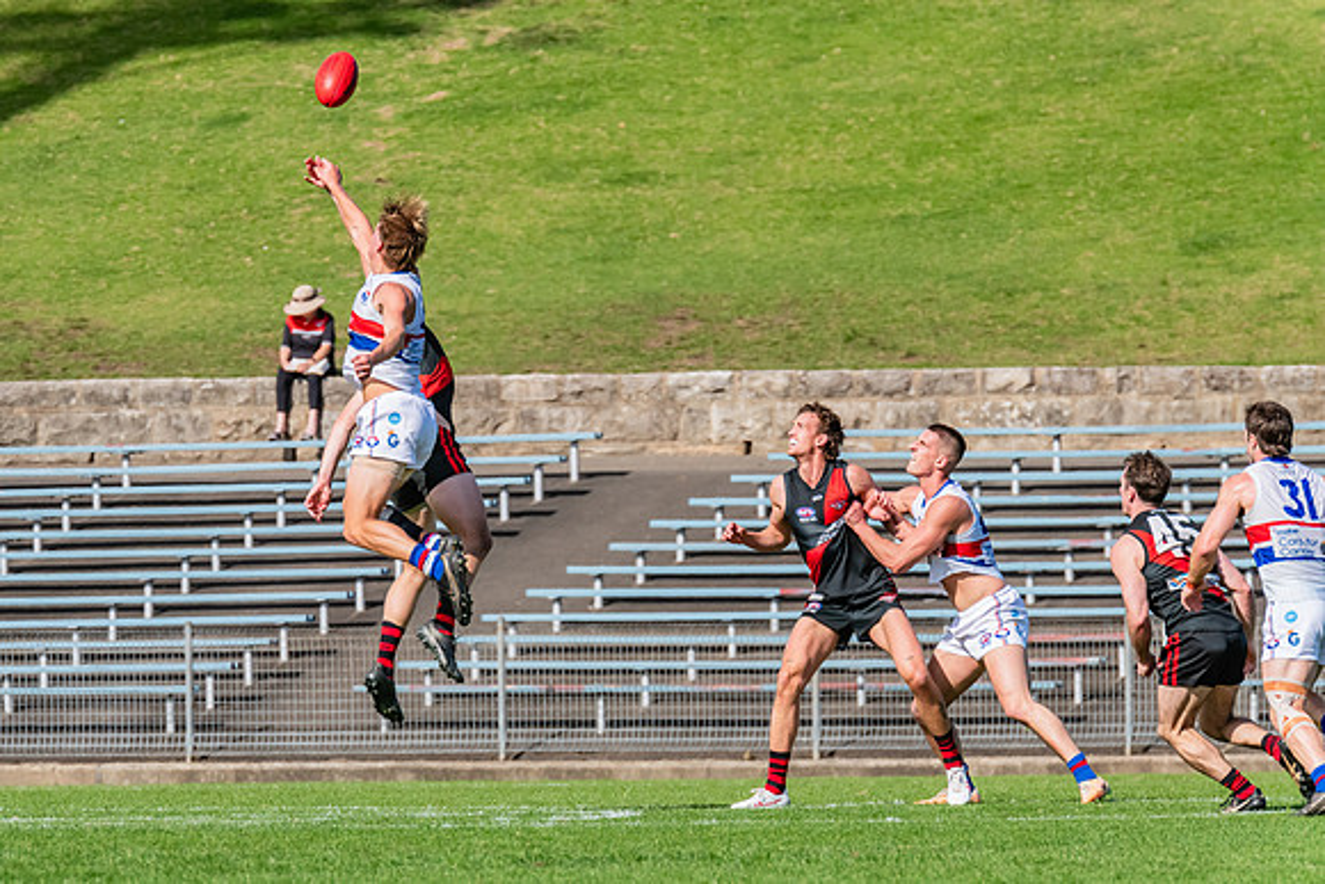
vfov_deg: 2.5
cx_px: 443
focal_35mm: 560
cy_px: 428
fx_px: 20602
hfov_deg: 3.7
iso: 800
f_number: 11
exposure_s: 1/1600
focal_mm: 420
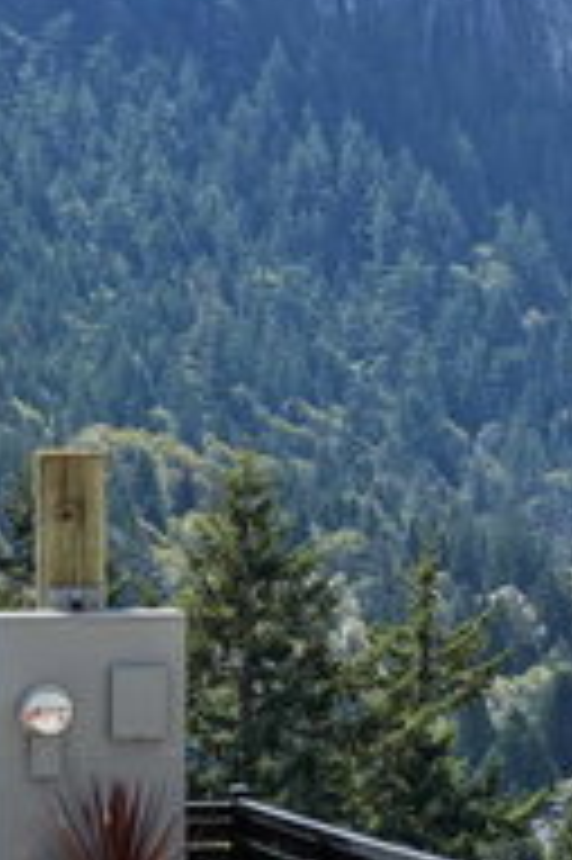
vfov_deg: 8.5
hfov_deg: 5.4
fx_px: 5802
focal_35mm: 243
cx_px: 1536
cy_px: 155
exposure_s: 1/1000
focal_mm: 58
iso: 320
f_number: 8
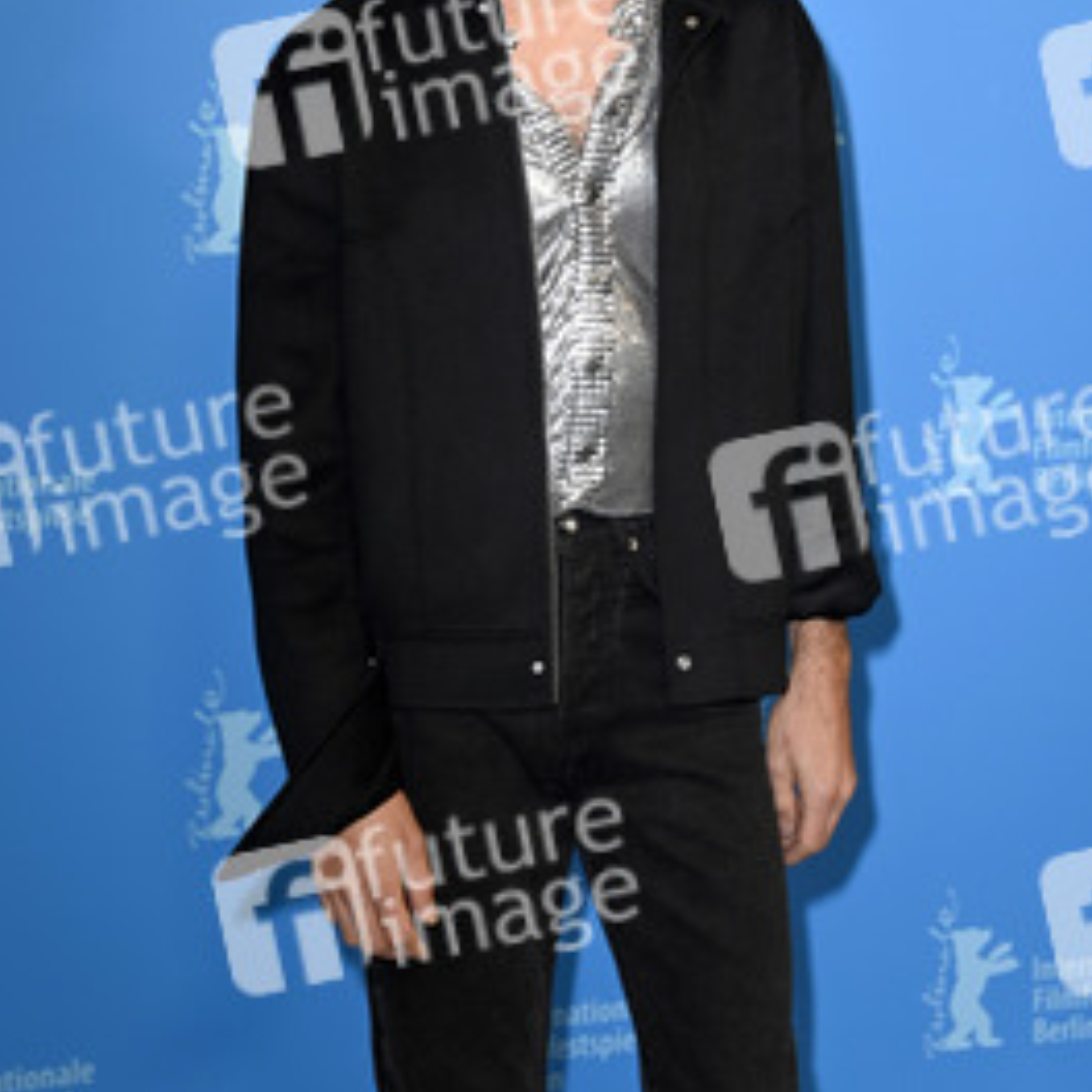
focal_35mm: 116
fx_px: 4140
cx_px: 546
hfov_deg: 15.0
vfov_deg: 15.0
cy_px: 277
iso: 800
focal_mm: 90
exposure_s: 1/200
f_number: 5.6
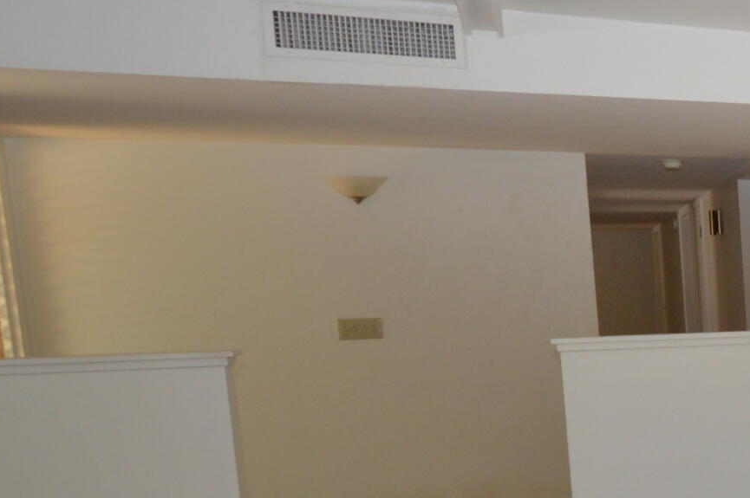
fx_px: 1082
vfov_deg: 25.3
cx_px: 1099
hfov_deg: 27.6
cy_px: 426
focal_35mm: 52
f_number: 4.5
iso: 400
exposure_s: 1/80
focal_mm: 10
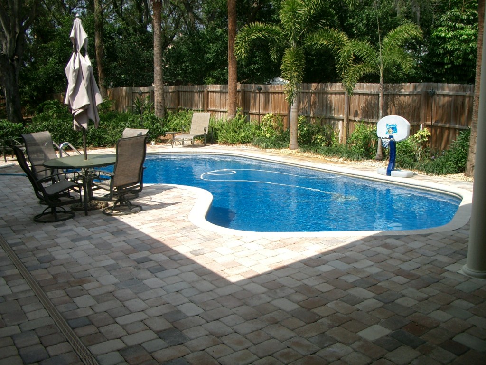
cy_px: 182
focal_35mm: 35
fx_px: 491
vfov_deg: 40.7
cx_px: 243
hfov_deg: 52.6
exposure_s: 1/400
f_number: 4.3
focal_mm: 5.8
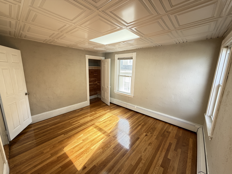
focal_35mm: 14
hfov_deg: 102.1
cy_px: 87
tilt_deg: -11.7
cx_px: 116
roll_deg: -0.6
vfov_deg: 85.7
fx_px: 94
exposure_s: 1/121
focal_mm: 2.22
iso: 160
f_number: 2.2
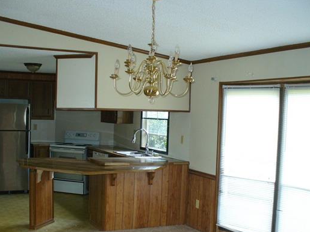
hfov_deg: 41.2
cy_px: 142
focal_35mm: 46
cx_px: 153
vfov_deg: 31.4
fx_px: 412
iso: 160
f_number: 2.8
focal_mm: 6.1
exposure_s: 1/30
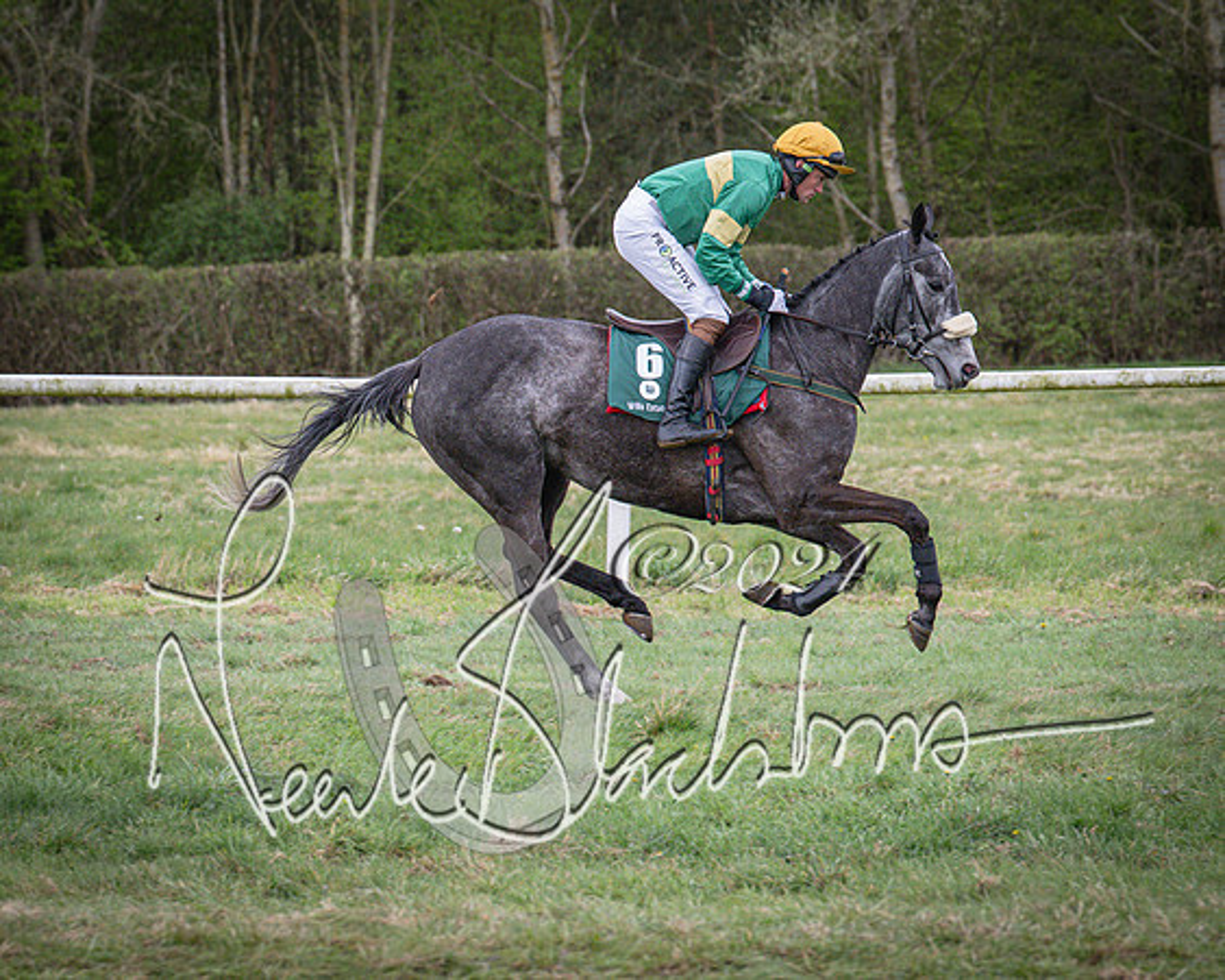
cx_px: 415
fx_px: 6674
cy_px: 530
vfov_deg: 8.4
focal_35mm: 184
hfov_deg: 10.5
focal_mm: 98
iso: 1600
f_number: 4
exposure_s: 1/1000
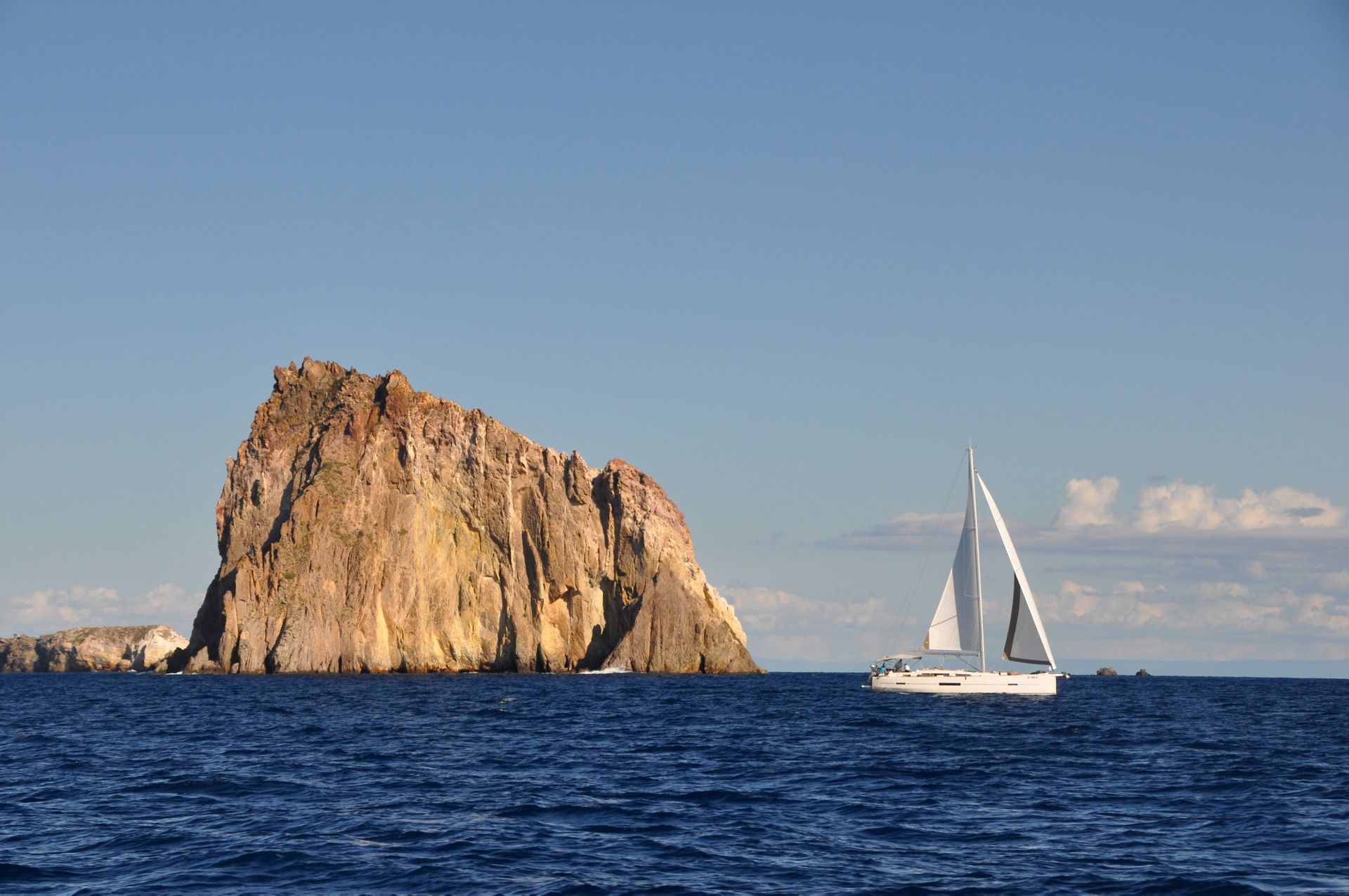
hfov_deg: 21.9
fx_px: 3480
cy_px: 448
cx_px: 674
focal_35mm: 93
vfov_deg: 14.7
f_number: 10
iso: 400
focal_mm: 62
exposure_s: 1/400
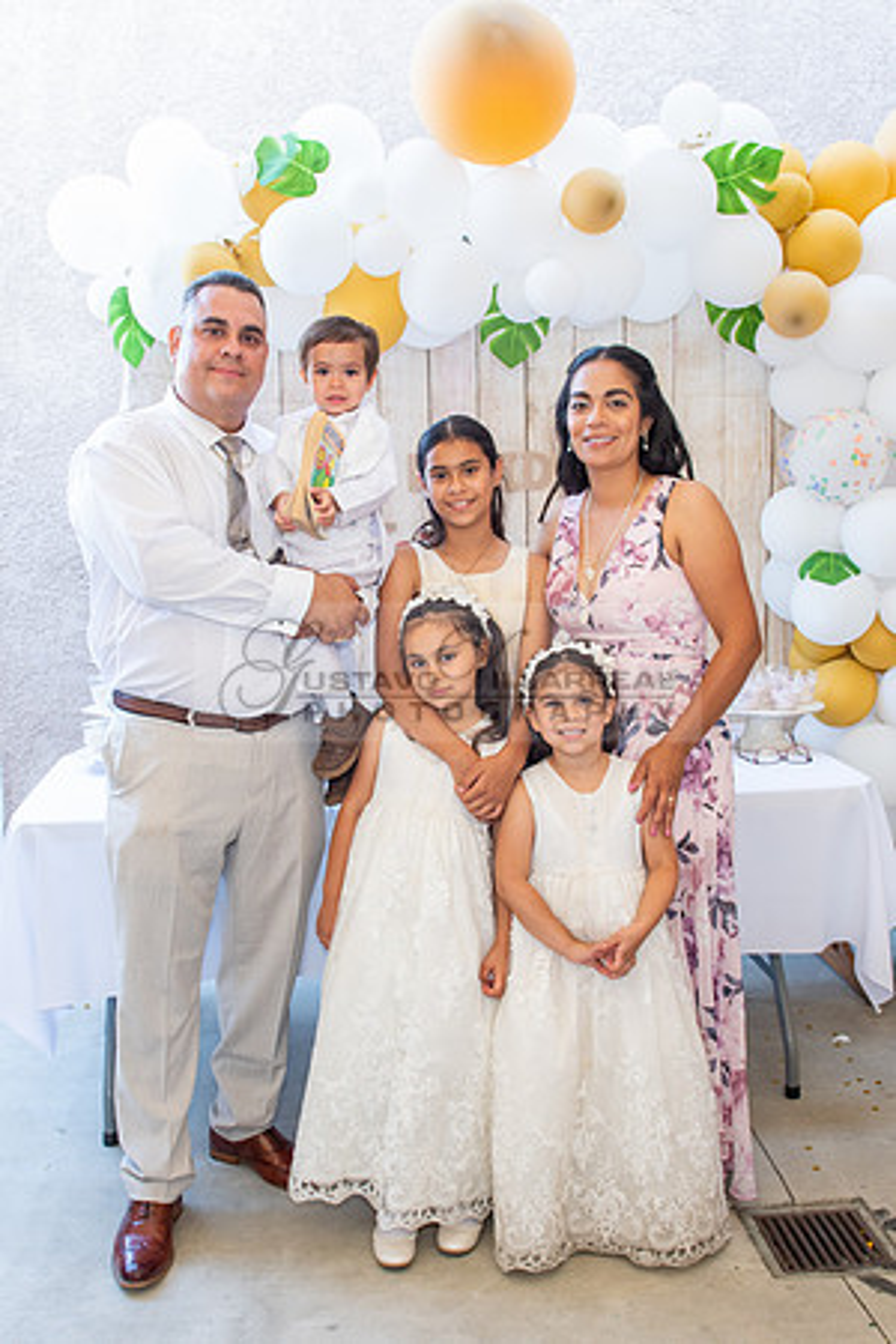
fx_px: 1343
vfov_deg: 53.2
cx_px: 424
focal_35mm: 36
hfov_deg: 36.9
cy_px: 672
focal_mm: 24
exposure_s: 1/80
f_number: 4.5
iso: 500
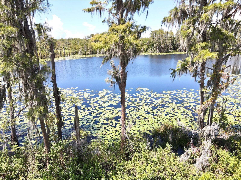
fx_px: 167
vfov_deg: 56.8
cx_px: 120
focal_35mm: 24
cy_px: 90
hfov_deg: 71.6
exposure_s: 1/350
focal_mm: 4.5
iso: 100
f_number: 2.8
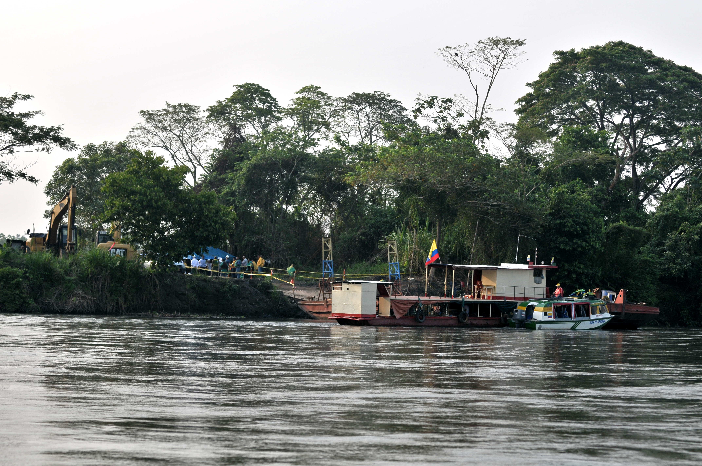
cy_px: 233
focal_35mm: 105
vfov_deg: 13.0
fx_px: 2045
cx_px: 351
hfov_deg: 19.5
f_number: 3.5
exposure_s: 1/2000
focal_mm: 70
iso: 200
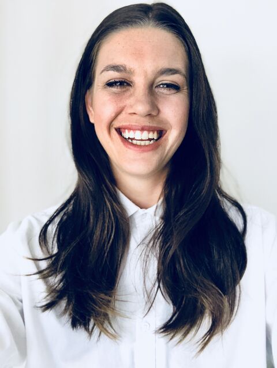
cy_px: 184
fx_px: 341
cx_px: 138
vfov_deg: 56.8
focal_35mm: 32
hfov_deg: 44.2
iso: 125
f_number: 2.2
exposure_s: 1/30
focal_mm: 2.87
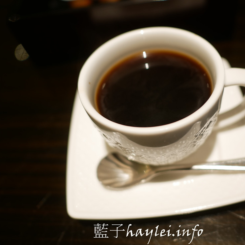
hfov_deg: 45.3
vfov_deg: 46.0
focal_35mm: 36
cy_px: 123
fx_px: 288
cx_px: 165
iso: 320
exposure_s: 1/60
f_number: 1.7
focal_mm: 15
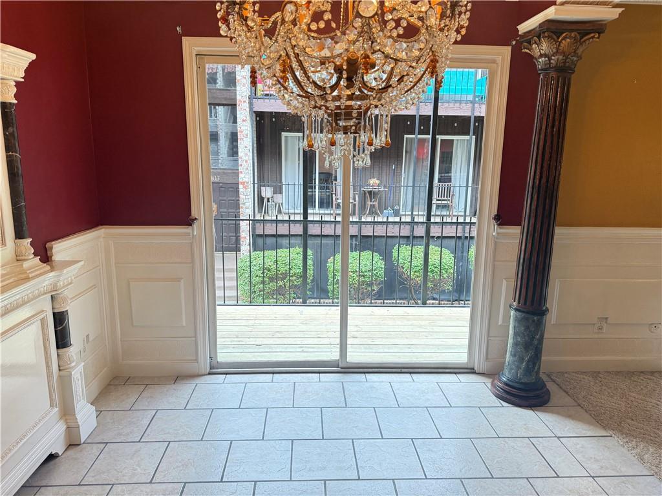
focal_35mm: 24
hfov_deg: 71.6
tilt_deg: -9.7
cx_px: 331
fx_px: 459
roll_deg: -0.6
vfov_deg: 56.8
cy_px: 248
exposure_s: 1/131
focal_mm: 6.76
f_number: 1.78
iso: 160
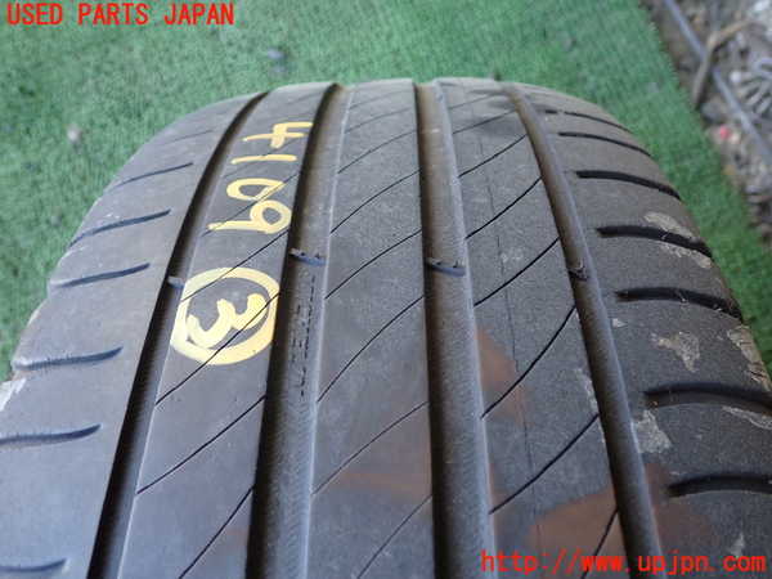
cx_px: 386
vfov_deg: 46.8
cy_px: 290
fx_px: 669
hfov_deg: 60.0
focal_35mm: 30
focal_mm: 5.4
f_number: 2.3
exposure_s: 1/60
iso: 200
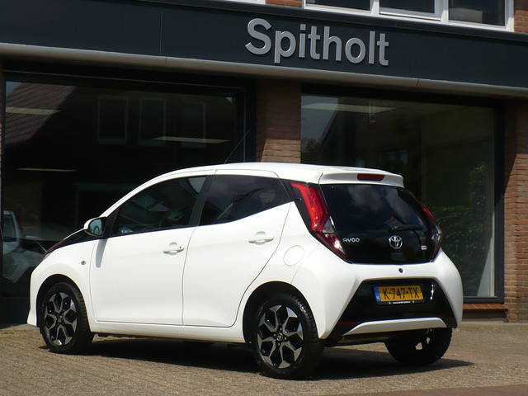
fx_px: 1358
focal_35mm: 89
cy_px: 198
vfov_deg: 16.6
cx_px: 264
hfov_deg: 22.0
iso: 100
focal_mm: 9.9
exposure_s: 1/250
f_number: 9
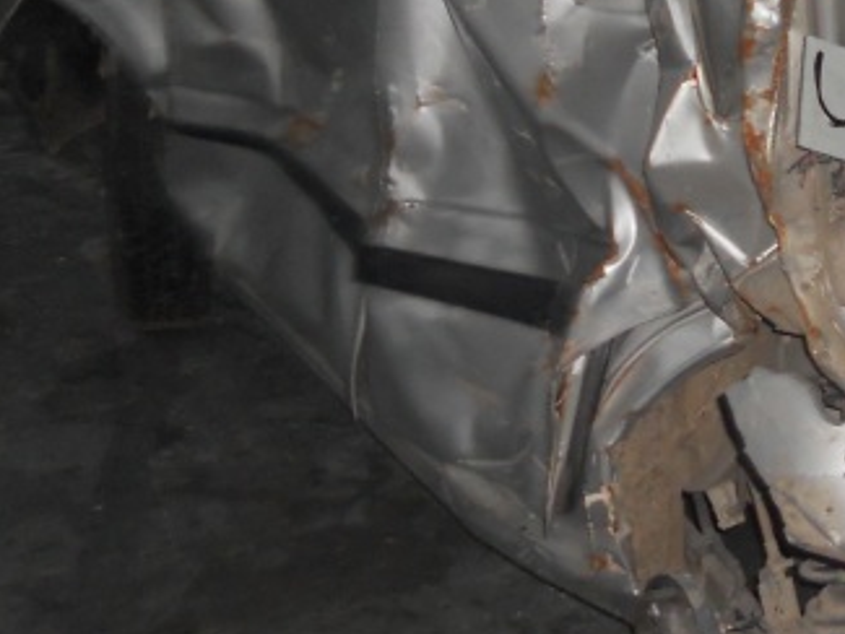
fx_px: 2076
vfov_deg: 17.2
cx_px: 996
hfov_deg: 21.5
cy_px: 88
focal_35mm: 85
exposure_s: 1/25
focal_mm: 4.9
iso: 200
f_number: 3.2
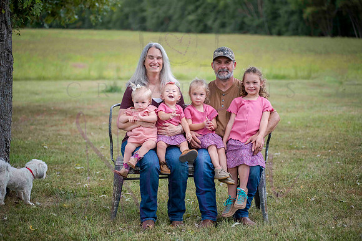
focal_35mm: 80
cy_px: 120
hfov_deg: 25.4
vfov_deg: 17.1
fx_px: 805
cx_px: 181
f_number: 3.2
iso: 400
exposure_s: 1/640
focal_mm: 80
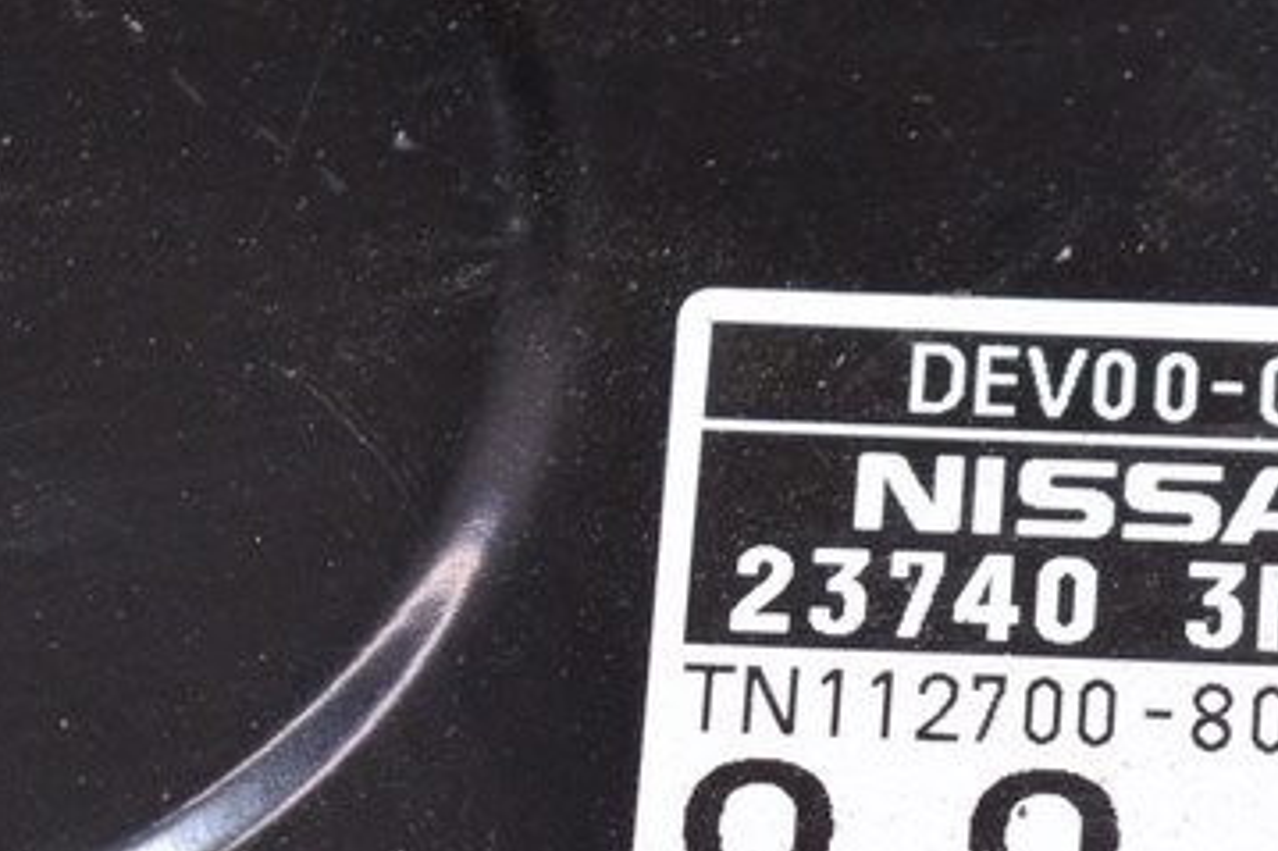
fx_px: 8353
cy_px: 867
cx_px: 1346
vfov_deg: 5.8
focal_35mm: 235
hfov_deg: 8.7
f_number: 8
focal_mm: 55
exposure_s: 1/160
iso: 1600
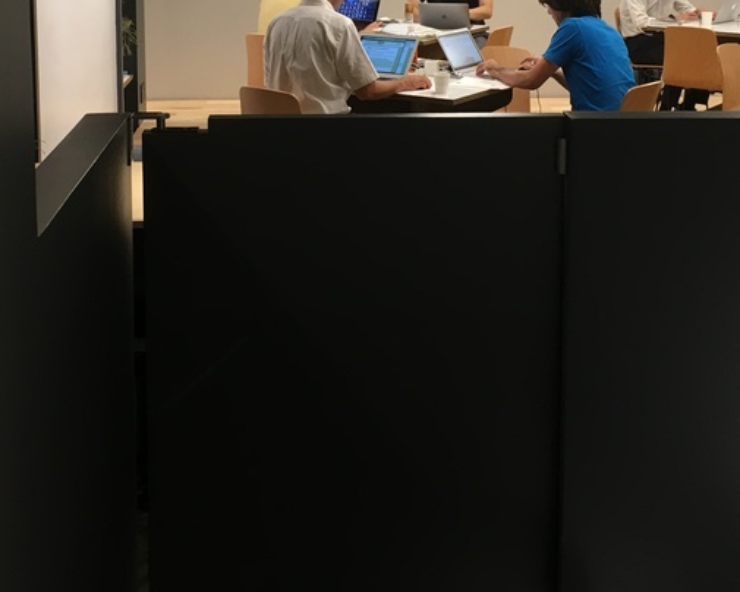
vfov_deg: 26.2
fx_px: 1226
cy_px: 59
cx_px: 350
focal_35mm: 56
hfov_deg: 33.6
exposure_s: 1/30
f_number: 2.2
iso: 64
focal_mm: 4.15
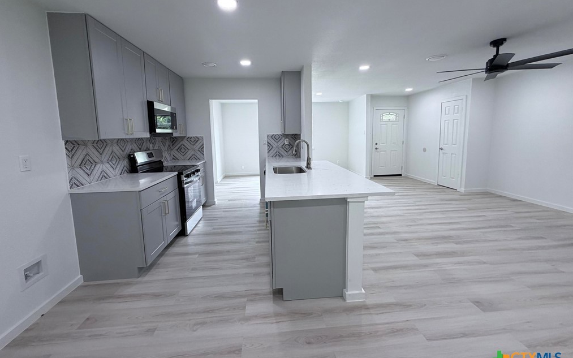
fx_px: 234
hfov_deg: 101.5
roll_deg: +2.1
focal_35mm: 15
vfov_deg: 74.6
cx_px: 286
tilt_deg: -6.2
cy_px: 161
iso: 160
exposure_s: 1/121
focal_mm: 2.22
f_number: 2.2
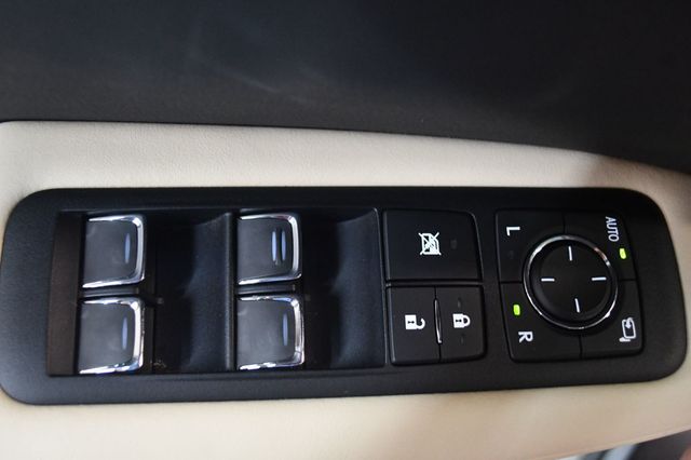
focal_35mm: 39
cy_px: 230
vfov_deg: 34.2
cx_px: 346
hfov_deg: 49.6
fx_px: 748
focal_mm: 26
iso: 5600
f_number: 4.2
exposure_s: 1/60
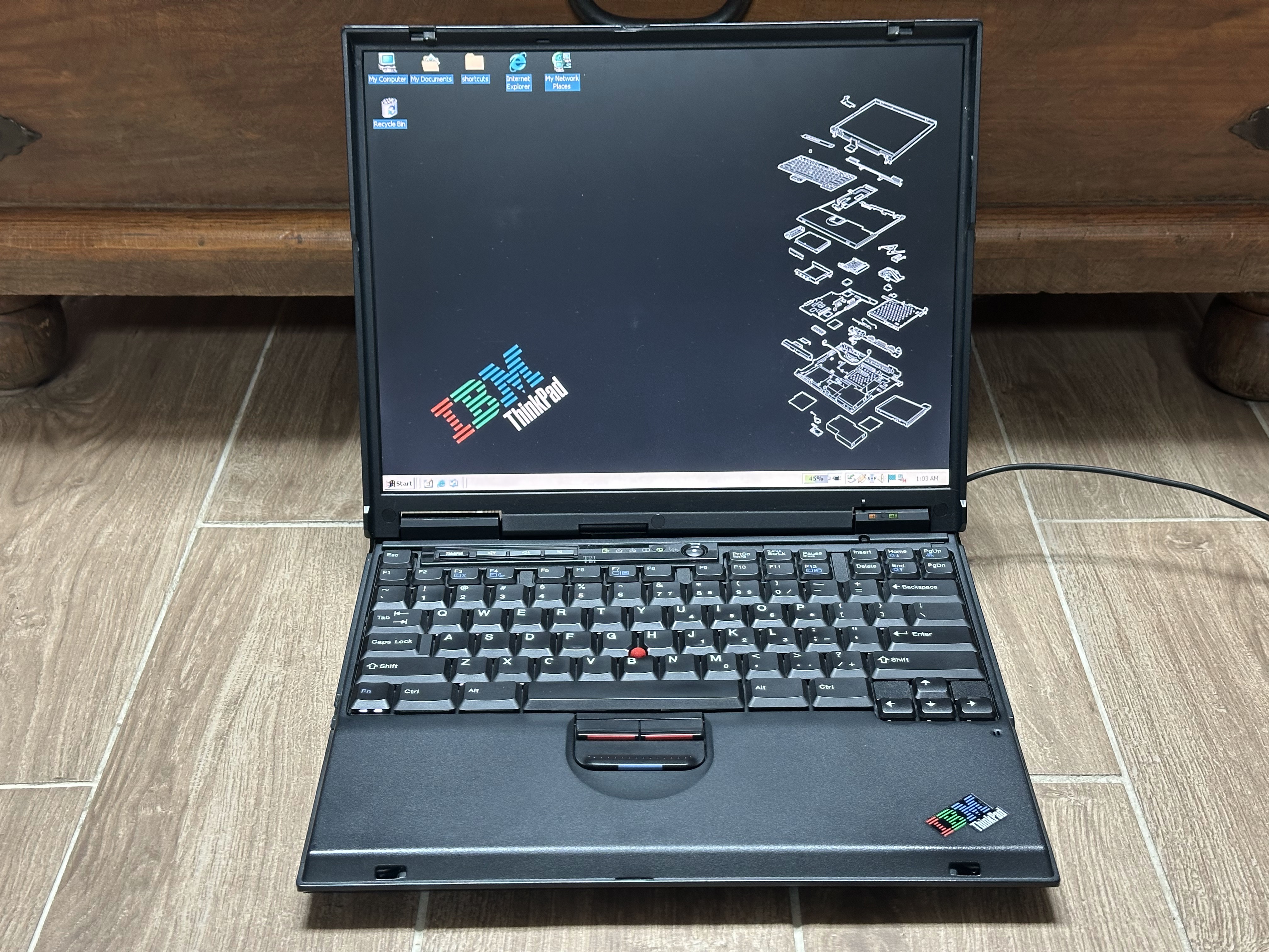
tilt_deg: -30.7
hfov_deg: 39.7
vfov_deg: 30.3
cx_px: 634
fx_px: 1760
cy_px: 476
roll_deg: +0.6
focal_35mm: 48
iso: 200
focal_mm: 6.86
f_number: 1.78
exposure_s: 1/40
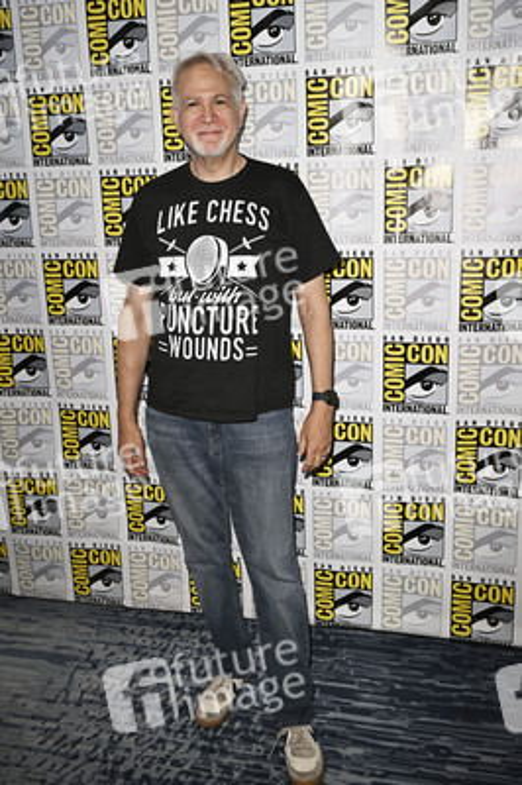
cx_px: 261
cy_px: 392
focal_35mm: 35
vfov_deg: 54.5
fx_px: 763
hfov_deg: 37.8
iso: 1250
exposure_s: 1/250
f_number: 5.6
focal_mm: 35
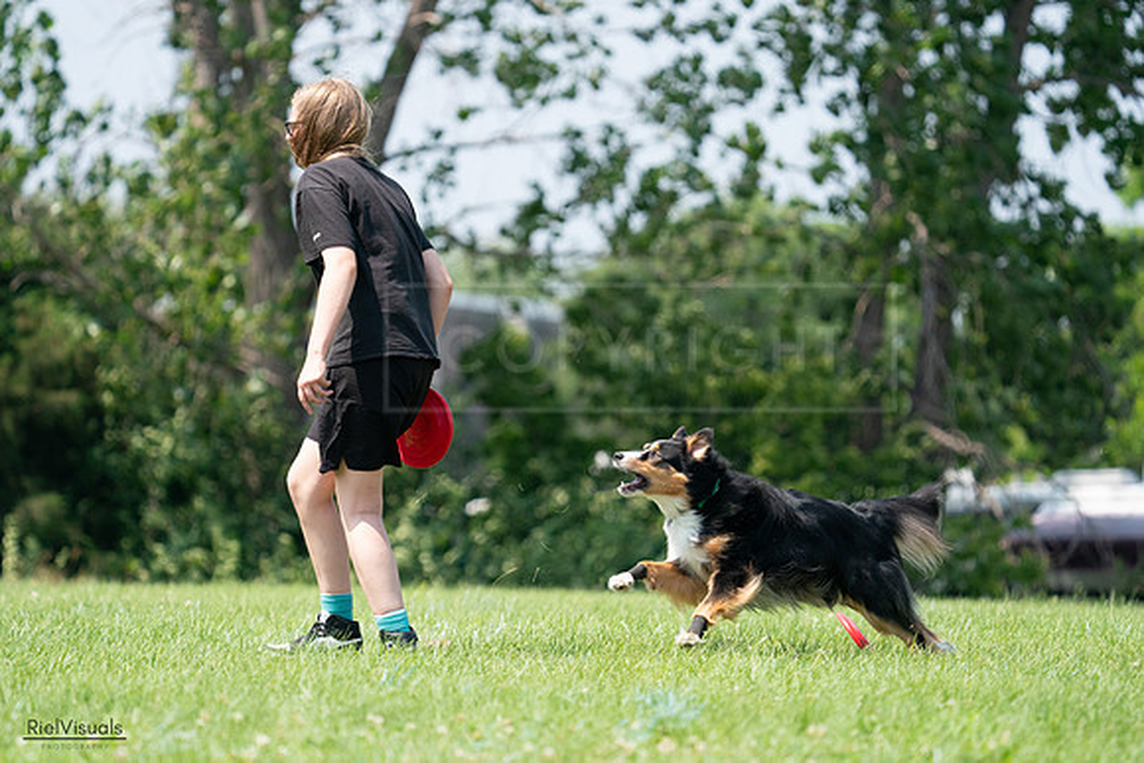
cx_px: 572
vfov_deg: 4.0
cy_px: 382
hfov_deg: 5.9
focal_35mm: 347
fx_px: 11029
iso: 2000
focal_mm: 347
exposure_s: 1/4000
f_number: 6.3
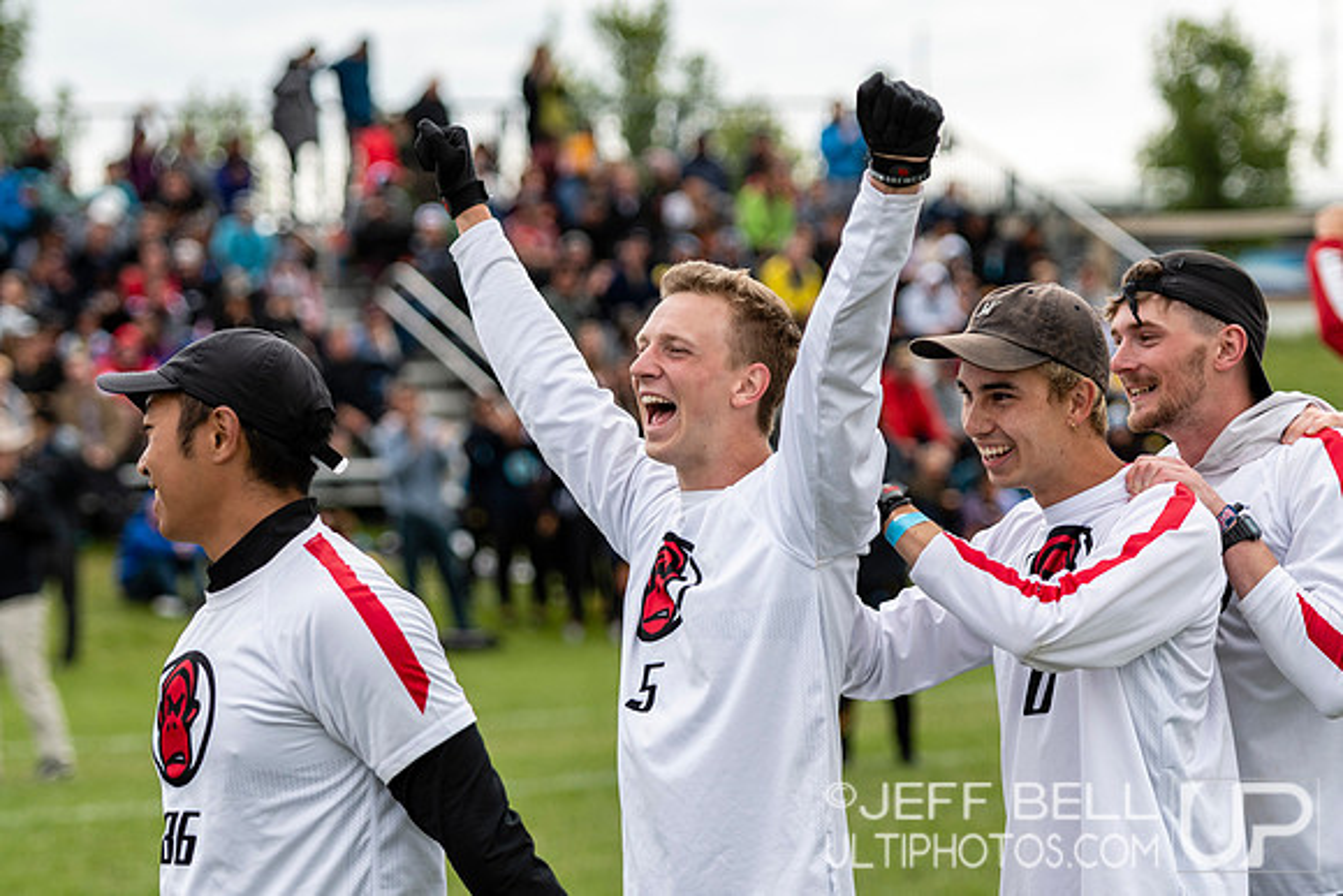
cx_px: 672
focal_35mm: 150
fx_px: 5597
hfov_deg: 13.7
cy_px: 448
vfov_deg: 9.2
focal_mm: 100
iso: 100
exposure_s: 1/1250
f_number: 2.8
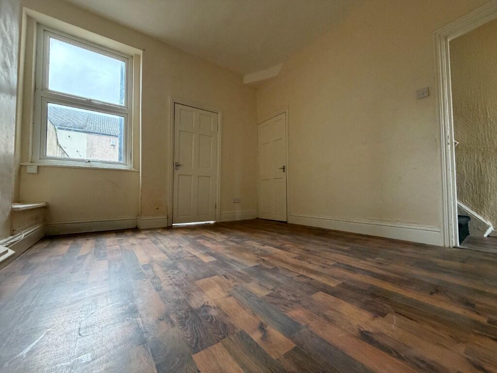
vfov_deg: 85.7
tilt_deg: +3.4
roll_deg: +0.5
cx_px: 248
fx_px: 201
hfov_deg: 102.1
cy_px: 186
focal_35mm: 14
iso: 320
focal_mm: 2.22
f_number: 2.2
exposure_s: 1/72
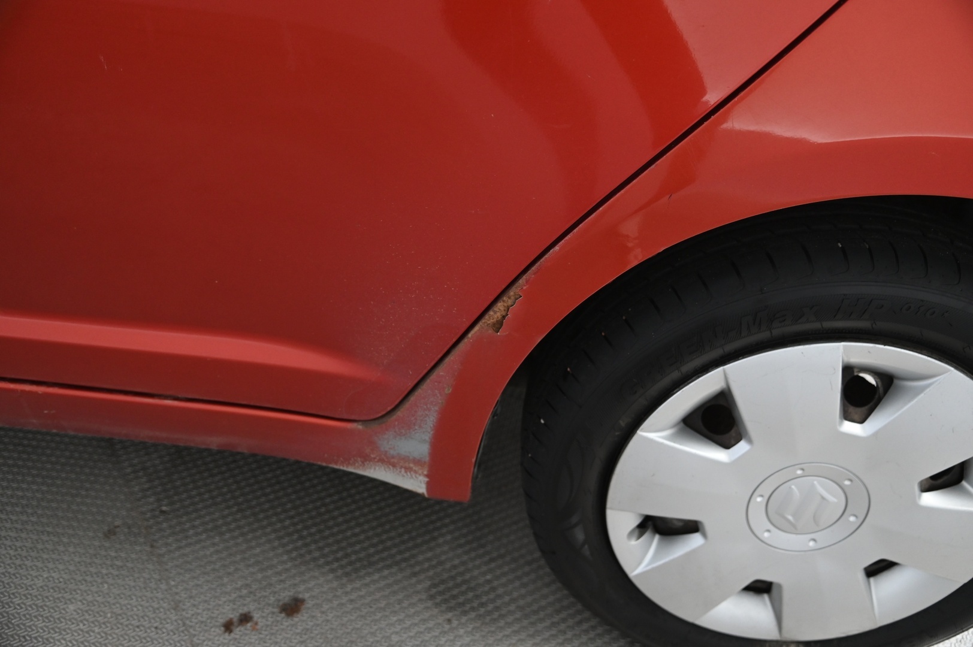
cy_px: 324
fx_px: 918
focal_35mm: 34
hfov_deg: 55.8
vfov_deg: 38.8
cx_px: 486
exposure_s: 1/40
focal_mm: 34
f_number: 4
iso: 2000
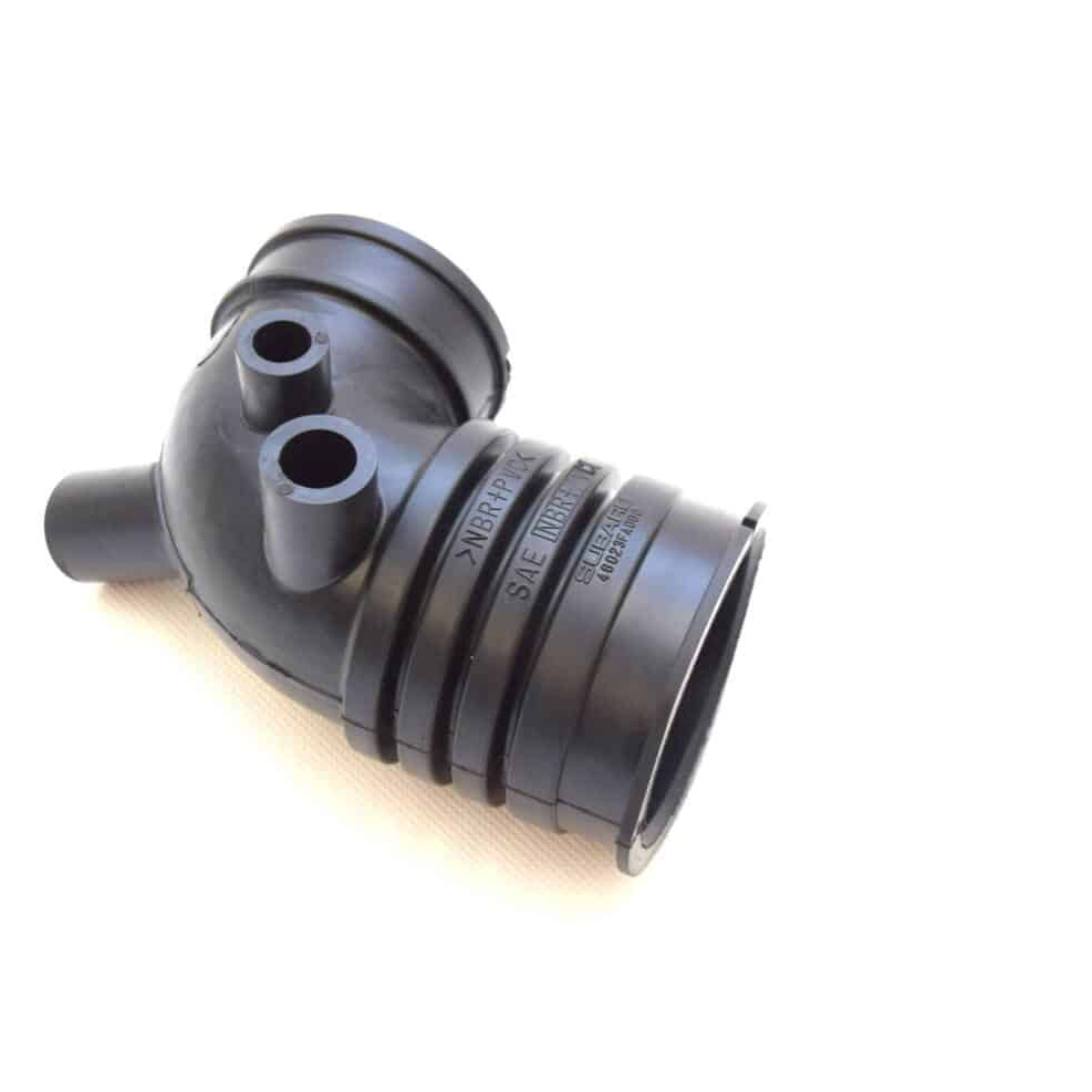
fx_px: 2070
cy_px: 545
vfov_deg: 29.6
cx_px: 466
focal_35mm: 58
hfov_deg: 29.5
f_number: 7.1
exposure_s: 1/200
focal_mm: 30
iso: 400
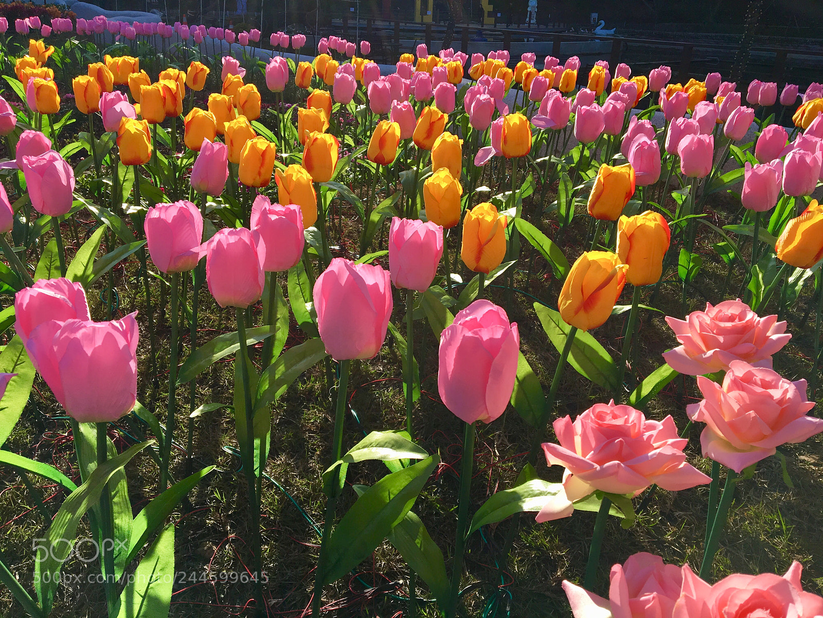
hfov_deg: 61.7
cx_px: 412
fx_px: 689
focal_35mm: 29
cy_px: 309
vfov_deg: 48.2
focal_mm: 4.15
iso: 25
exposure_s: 1/1083
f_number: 2.2
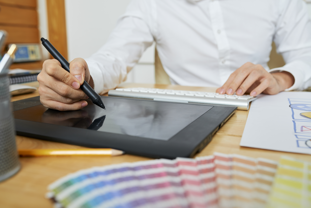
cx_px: 156
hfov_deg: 54.4
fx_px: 302
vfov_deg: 37.9
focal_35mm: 35
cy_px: 104
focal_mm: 35
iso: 400
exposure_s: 1/200
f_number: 4.5
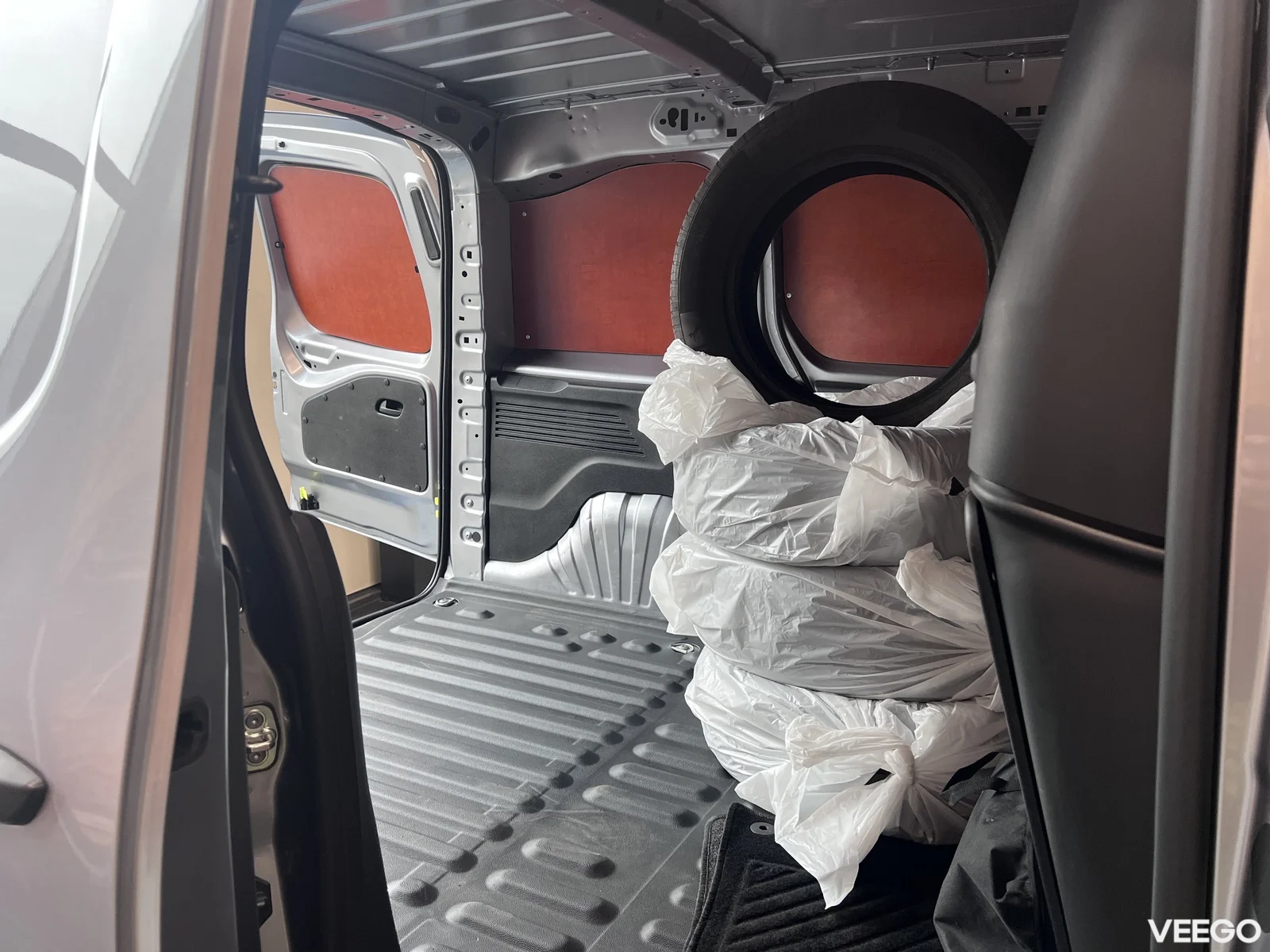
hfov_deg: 67.3
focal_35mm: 26
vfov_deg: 53.1
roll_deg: +0.4
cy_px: 476
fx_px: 954
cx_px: 635
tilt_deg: -10.6
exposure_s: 1/116
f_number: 1.5
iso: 125
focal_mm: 5.7
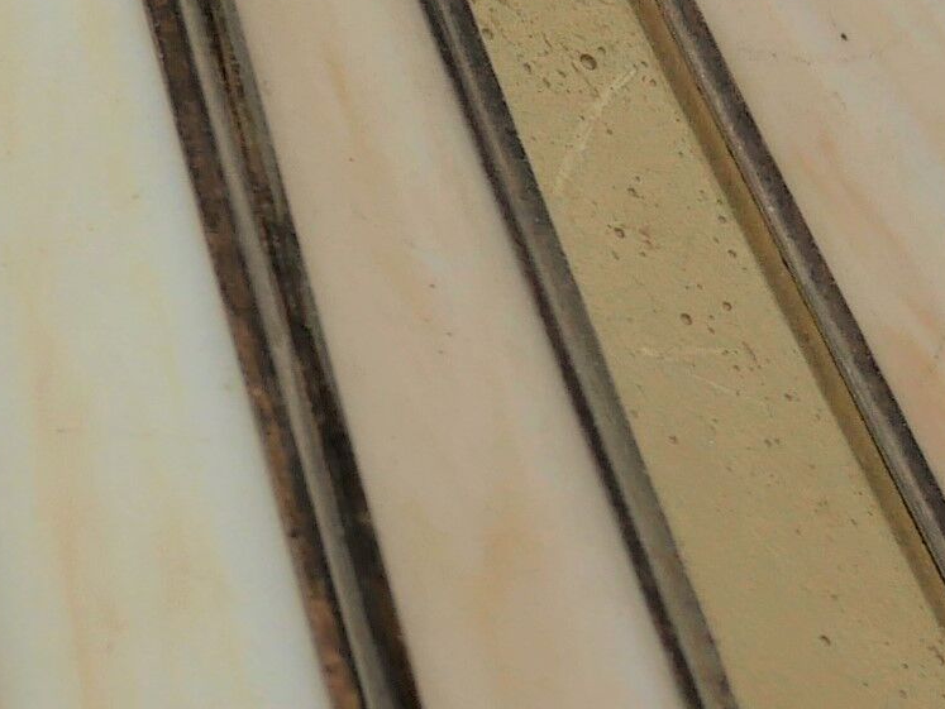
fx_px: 6719
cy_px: -145
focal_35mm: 246
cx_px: -630
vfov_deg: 6.0
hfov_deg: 7.8
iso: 200
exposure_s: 1/320
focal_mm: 20
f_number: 2.8
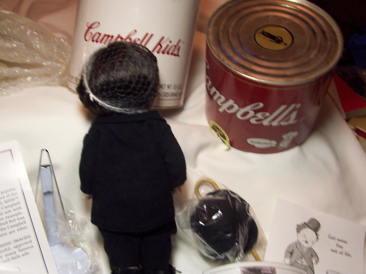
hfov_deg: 50.1
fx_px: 391
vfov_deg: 38.7
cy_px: 137
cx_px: 183
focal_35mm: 37
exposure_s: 1/30
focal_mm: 5.6
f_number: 2.8
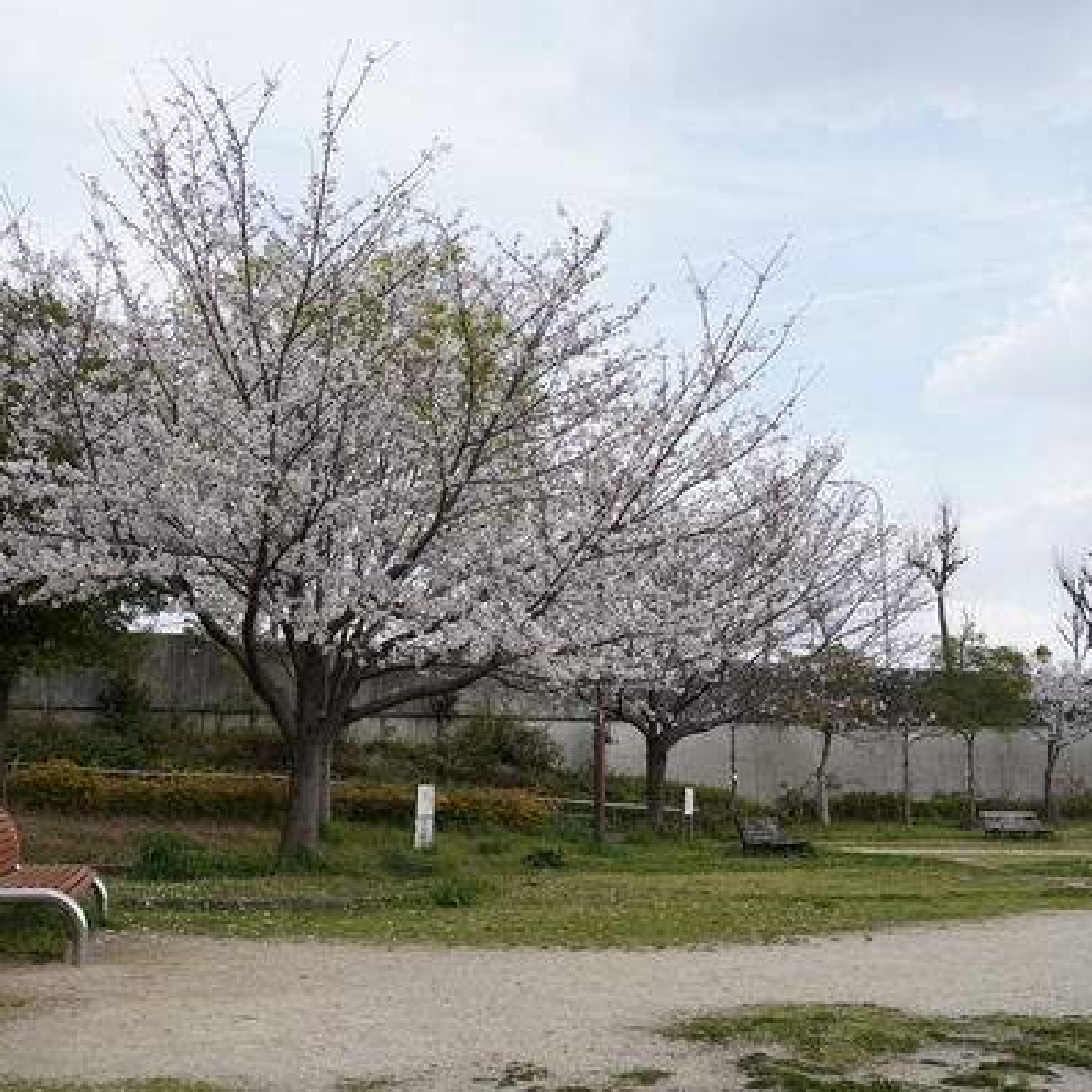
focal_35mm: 36
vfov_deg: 46.0
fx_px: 1285
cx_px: 509
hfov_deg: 46.0
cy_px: 545
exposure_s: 1/160
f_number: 8
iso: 100
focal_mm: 28
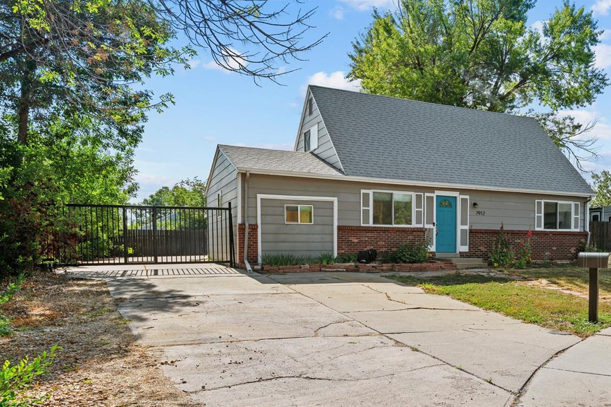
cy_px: 241
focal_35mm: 31
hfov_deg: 59.4
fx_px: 521
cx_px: 404
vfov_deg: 42.5
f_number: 9
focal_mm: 21.5
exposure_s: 1/50
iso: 250
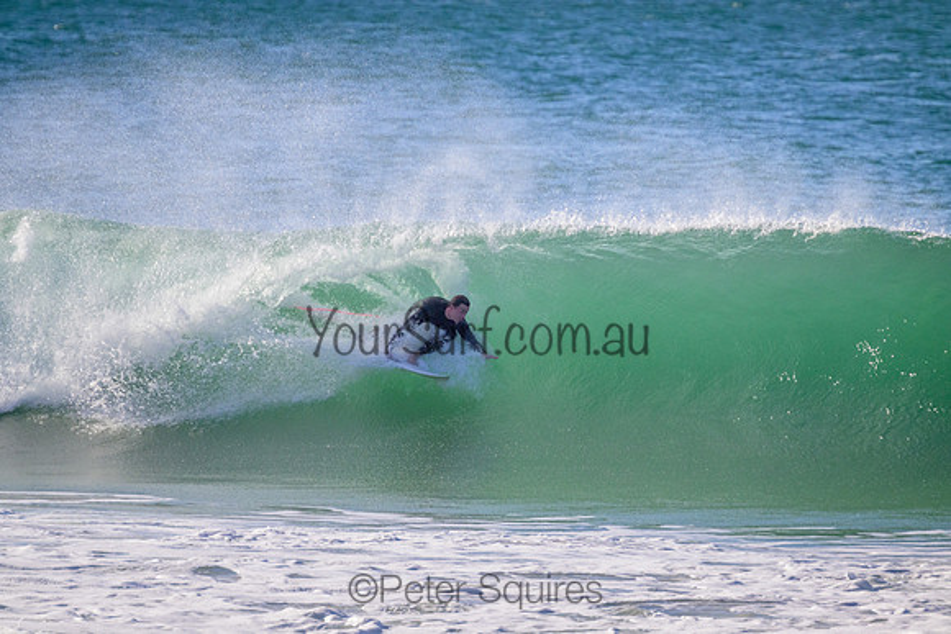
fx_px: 21137
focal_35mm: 800
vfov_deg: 1.7
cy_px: 317
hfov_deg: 2.6
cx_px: 476
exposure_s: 1/2000
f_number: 11
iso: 1400
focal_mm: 800
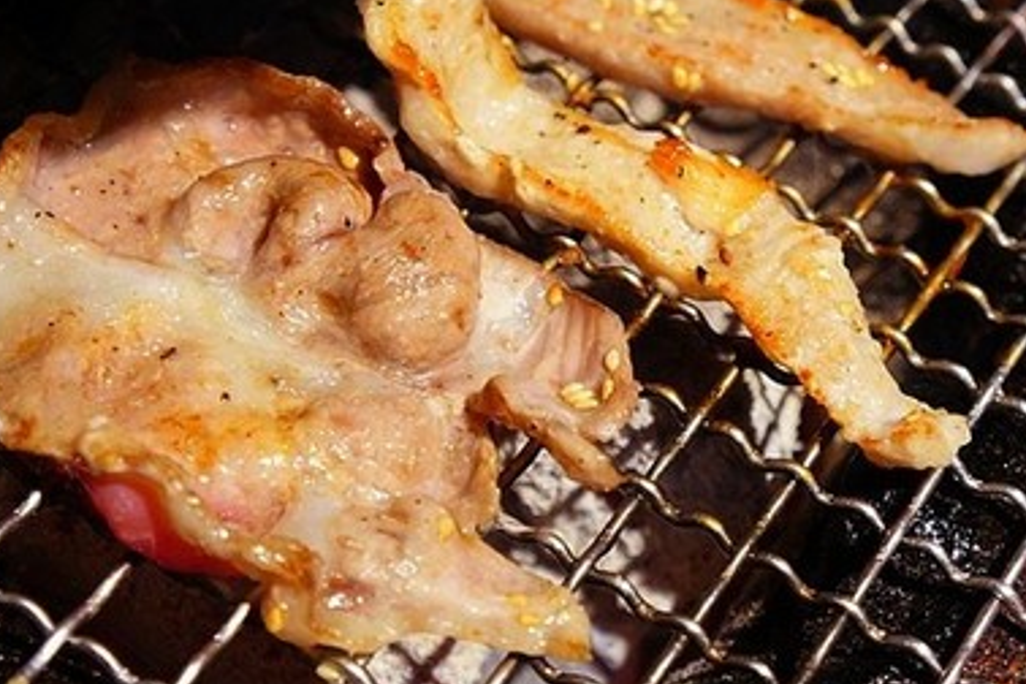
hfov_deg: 25.1
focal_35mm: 81
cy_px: 296
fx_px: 2308
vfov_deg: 16.8
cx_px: 559
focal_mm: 34
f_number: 4.5
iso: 500
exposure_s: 1/60
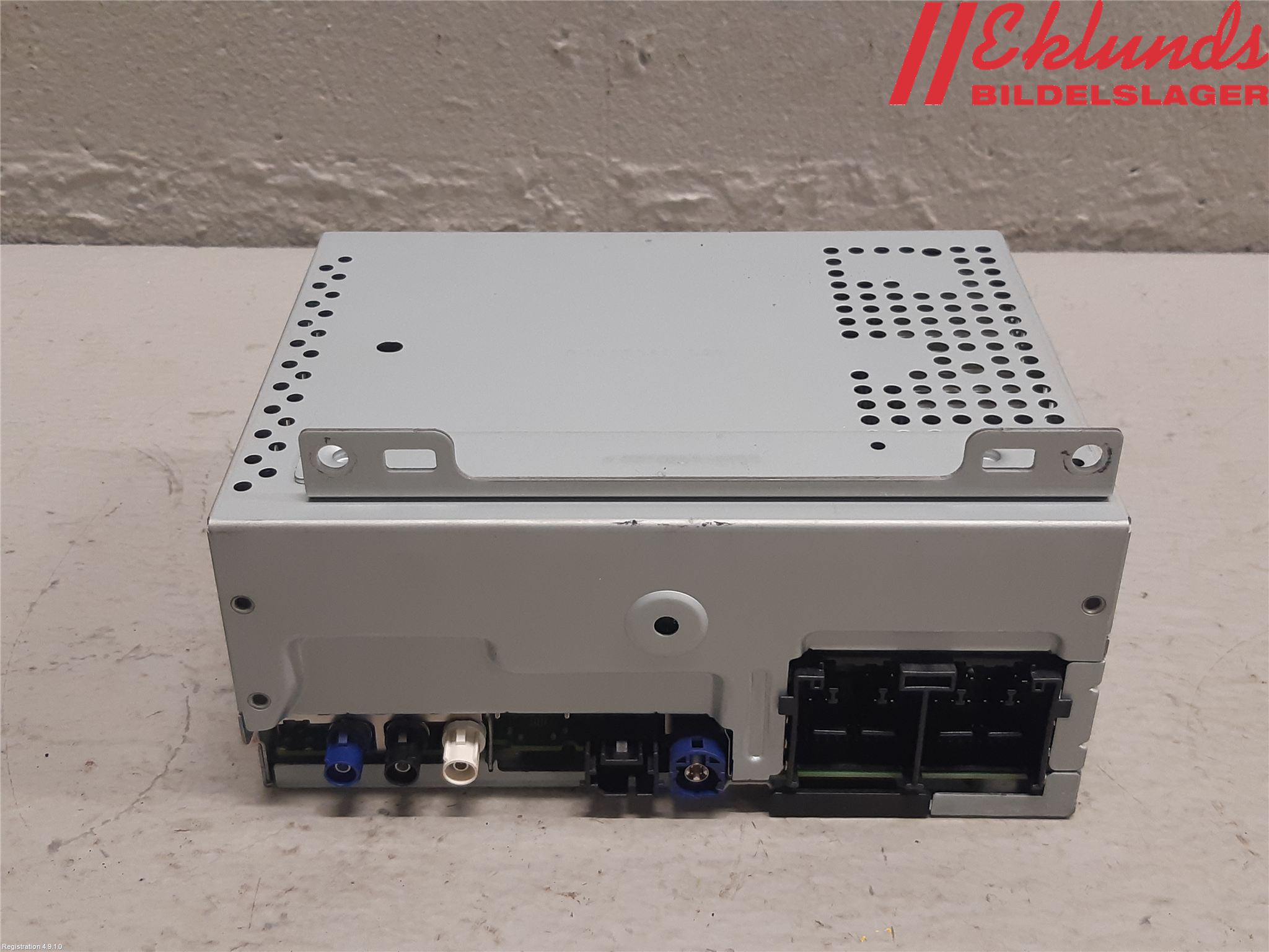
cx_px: 634
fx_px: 953
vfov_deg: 53.1
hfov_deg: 67.3
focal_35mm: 26
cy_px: 476
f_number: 1.7
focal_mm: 3.93
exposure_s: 1/50
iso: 125
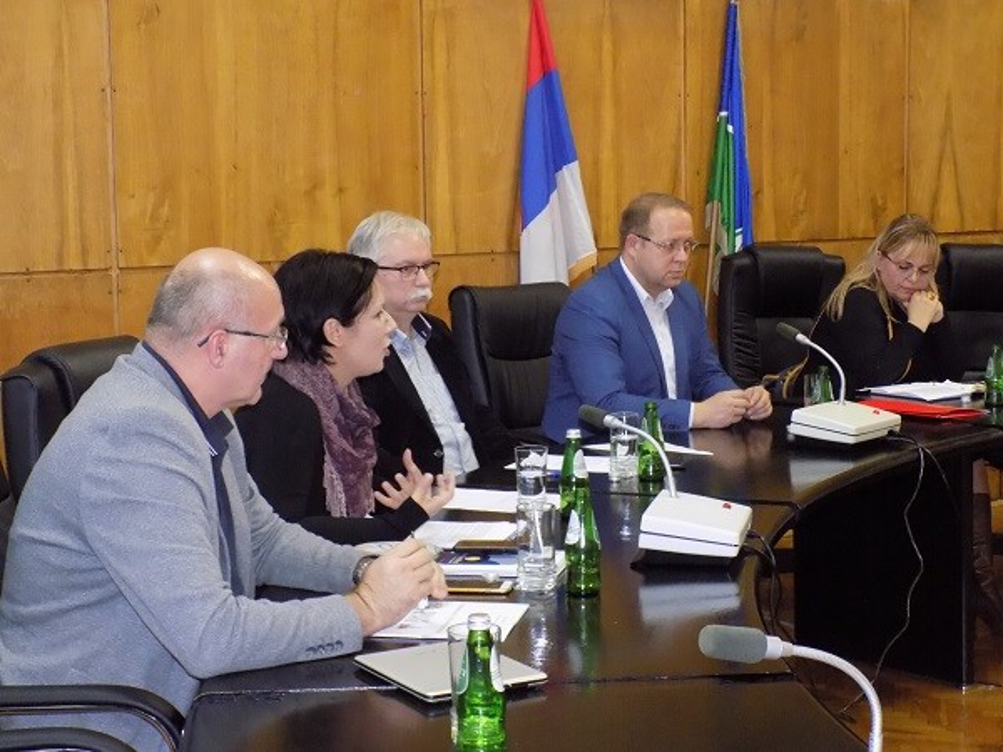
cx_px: 502
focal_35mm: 59
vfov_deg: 24.8
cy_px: 376
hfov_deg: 32.7
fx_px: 1710
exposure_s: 1/30
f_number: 4
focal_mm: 10.5
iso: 640
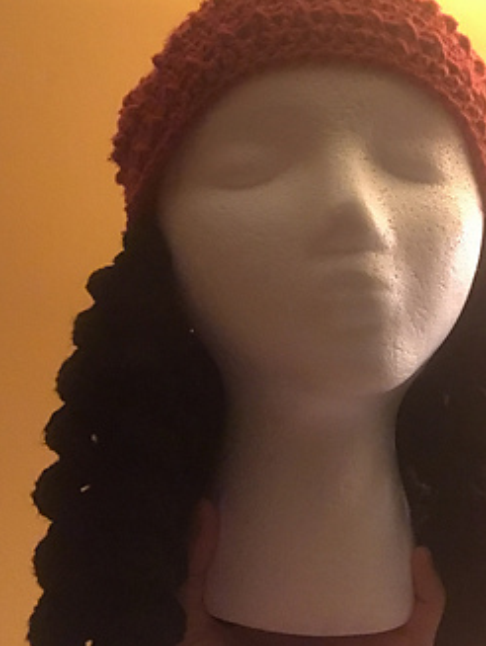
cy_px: 314
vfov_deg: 38.9
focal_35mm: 49
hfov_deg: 29.5
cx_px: 336
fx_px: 915
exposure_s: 1/15
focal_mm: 2.87
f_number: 2.2
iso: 320
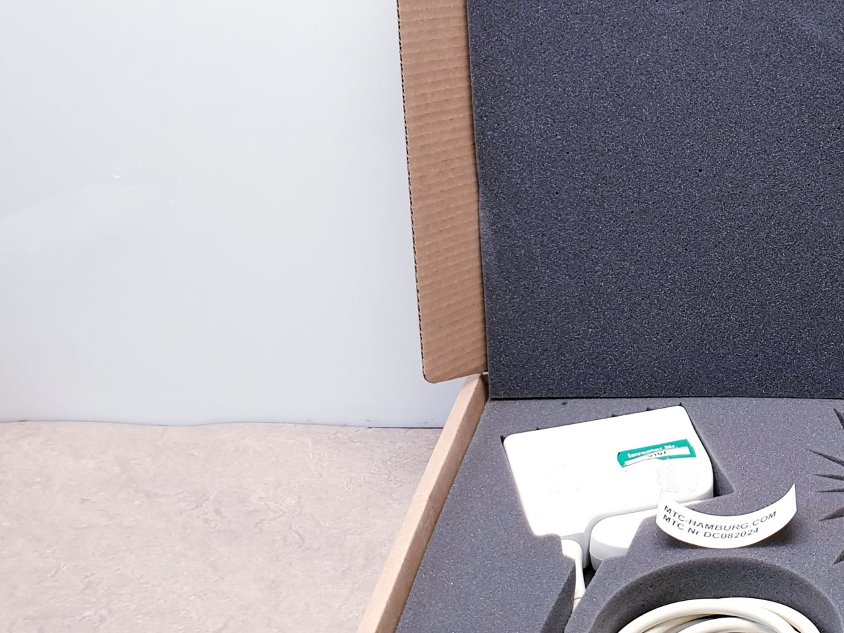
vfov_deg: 27.5
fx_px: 1292
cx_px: 760
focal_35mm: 53
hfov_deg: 34.2
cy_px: 286
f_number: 2.4
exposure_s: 1/50
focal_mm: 4.3
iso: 100
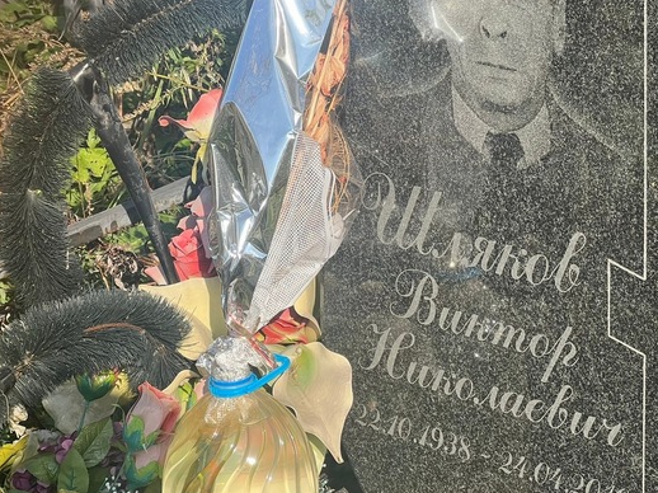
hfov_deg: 16.5
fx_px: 2261
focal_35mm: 119
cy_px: 258
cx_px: 484
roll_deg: +2.2
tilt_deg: -24.8
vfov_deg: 12.4
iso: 32
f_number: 2.8
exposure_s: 1/324
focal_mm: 9
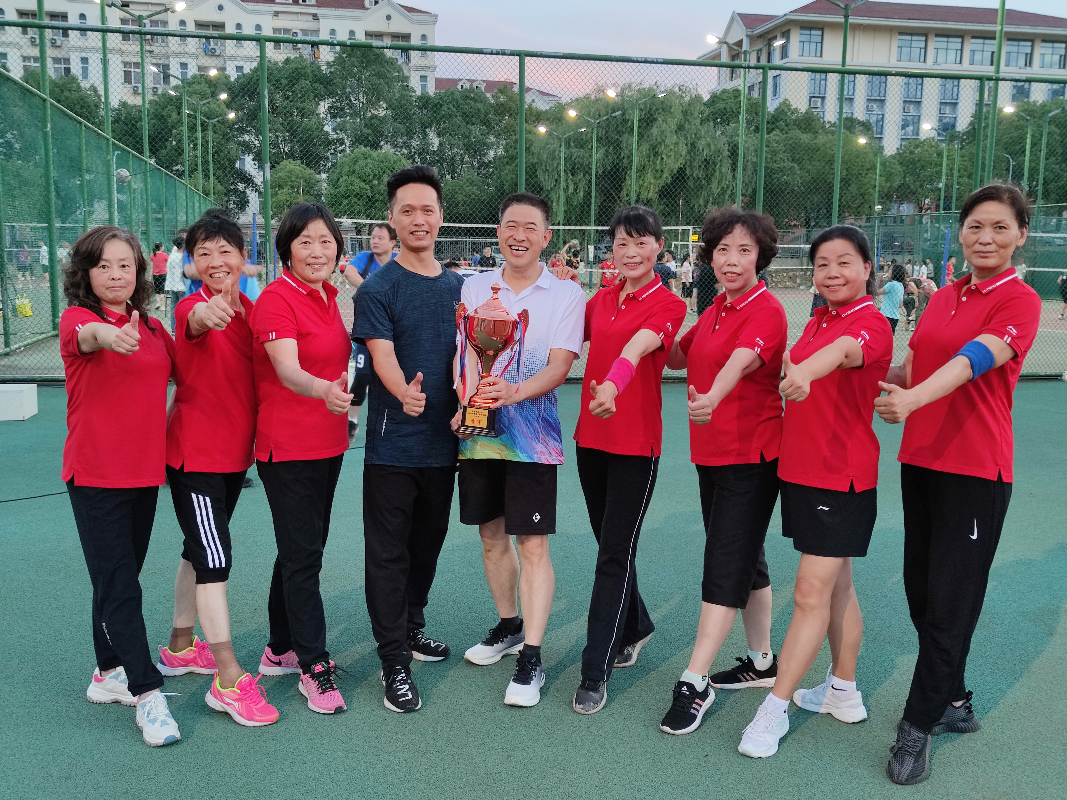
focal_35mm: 34
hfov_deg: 54.0
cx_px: 534
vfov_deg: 41.8
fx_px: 1048
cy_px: 400
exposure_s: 1/100
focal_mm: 6.72
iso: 154
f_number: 1.69
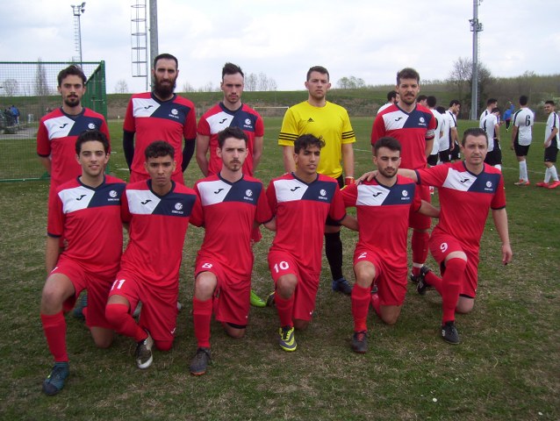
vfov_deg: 39.7
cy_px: 210
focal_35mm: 36
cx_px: 280
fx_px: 583
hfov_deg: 51.3
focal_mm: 6
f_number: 2.7
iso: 80
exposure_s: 1/500
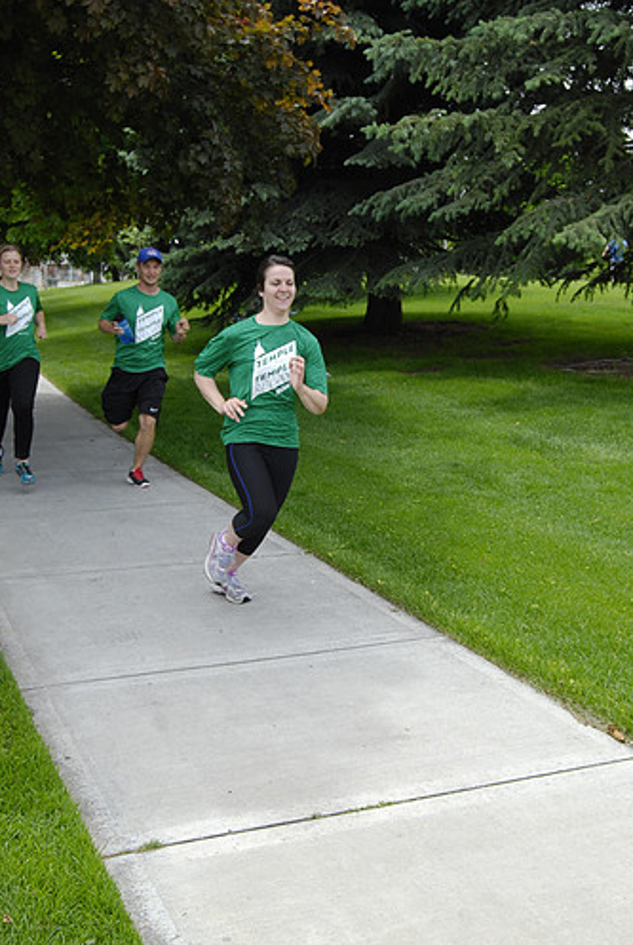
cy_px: 470
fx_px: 1104
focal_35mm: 42
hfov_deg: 32.0
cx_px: 314
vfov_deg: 46.3
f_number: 8
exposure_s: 1/400
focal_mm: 24
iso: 400
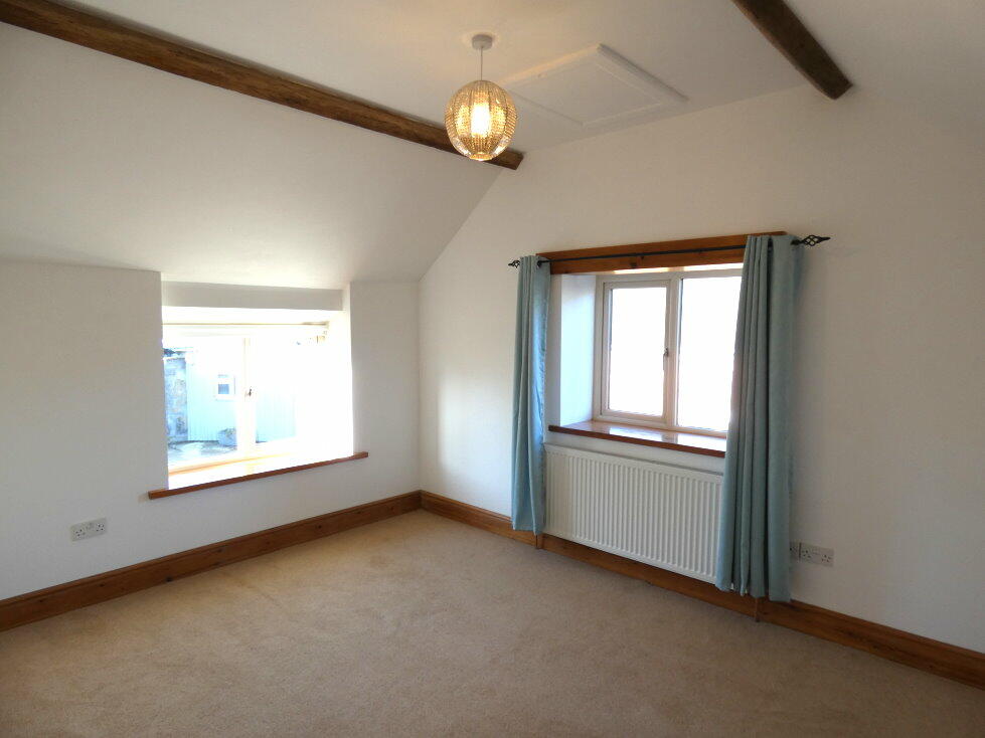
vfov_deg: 66.0
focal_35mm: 20
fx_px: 569
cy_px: 369
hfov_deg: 81.8
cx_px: 492
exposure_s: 1/60
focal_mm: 3.6
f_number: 2.8
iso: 100
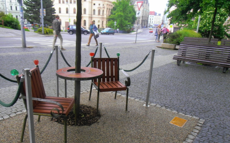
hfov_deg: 62.8
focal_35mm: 30
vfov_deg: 41.6
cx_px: 105
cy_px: 84
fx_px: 188
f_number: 3
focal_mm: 4.2
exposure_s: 1/80
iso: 80
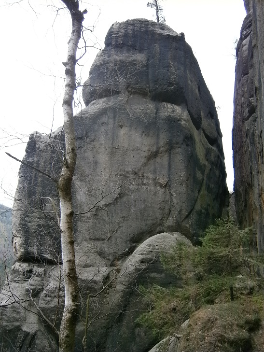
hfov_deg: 53.1
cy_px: 176
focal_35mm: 26
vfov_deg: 67.3
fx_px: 264
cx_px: 132
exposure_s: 1/100
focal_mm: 4.7
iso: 80
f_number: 2.8
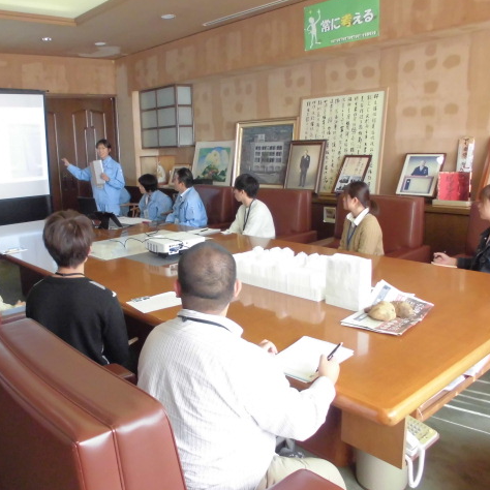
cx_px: 194
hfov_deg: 52.2
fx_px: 496
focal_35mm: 31
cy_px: 243
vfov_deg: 52.5
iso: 400
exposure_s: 1/60
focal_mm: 4.6
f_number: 3.5
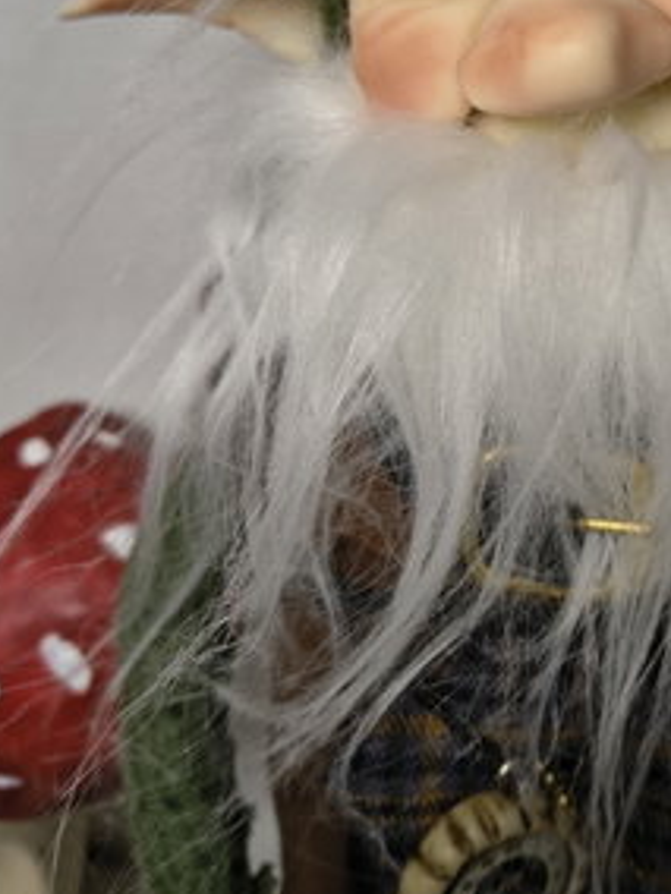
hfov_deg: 30.7
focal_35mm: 45
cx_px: 608
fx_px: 1163
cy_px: 219
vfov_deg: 40.8
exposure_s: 1/100
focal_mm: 5.56
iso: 122
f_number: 1.8
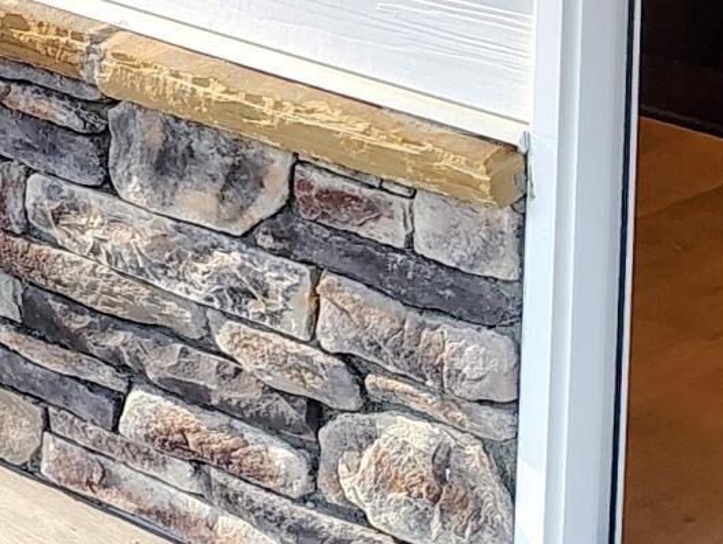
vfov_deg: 9.6
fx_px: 2844
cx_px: -836
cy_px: -775
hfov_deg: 12.3
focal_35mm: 136
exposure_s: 1/120
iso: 316
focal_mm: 5.56
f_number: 1.8
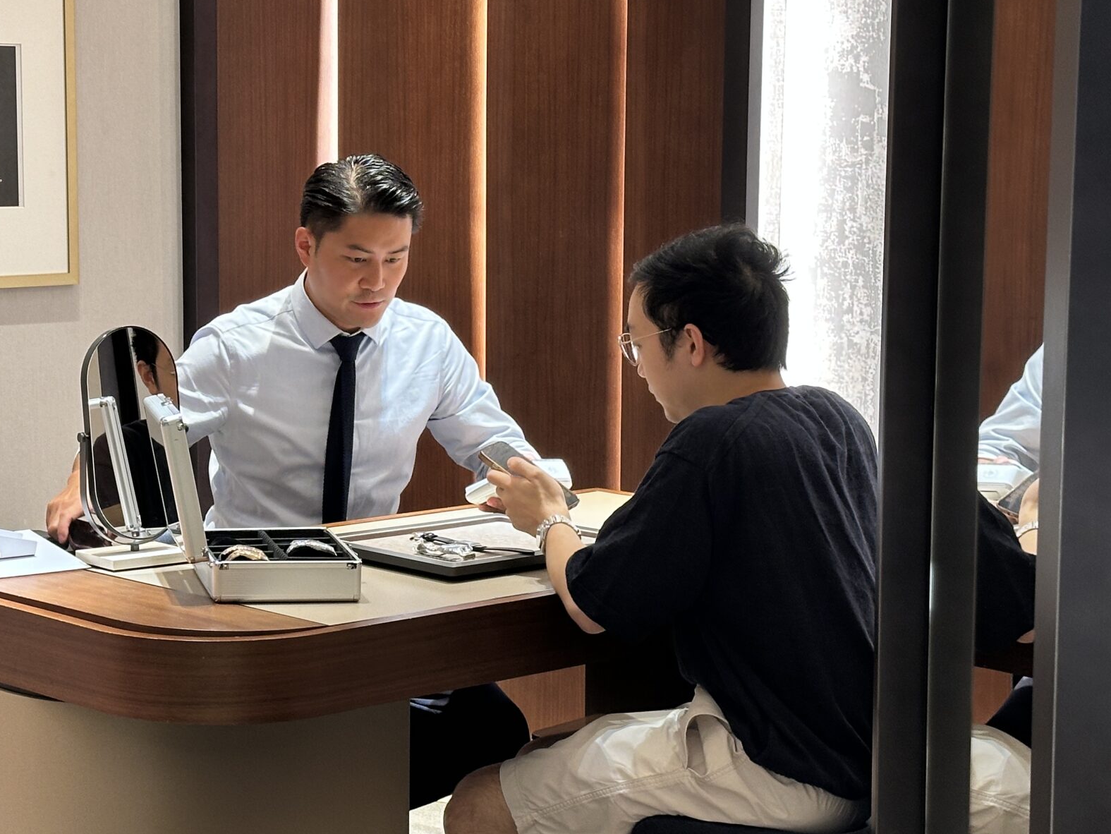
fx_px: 2504
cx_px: 231
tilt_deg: -6.6
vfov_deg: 18.9
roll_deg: -0.1
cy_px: 454
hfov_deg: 24.6
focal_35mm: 78
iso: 80
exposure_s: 1/50
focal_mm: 6.86
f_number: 1.78
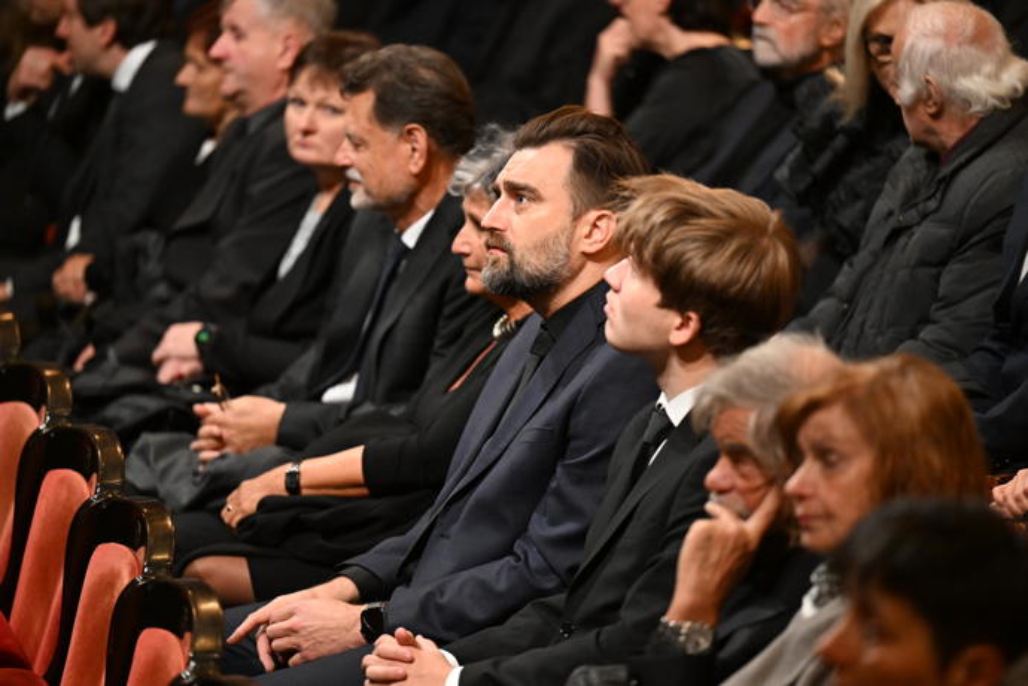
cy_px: 343
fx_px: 5140
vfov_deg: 7.6
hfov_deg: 11.4
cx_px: 514
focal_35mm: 180
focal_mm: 180
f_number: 2.8
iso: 5000
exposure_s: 1/200
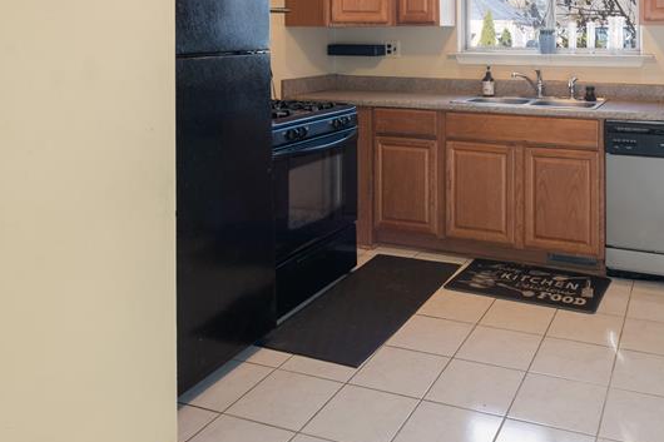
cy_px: 67
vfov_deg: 22.9
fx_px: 1069
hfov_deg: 34.0
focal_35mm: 58
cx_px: 476
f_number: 9
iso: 320
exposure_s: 1/8
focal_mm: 30
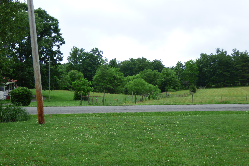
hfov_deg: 40.3
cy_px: 96
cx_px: 129
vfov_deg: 27.5
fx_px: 339
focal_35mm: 49
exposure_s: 1/200
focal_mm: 7.79
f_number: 3.7
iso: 100
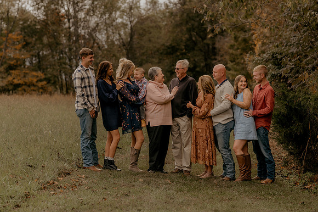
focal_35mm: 85
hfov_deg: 23.9
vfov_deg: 16.1
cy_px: 106
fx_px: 750
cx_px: 159
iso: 125
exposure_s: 1/800
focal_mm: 85
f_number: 2.8
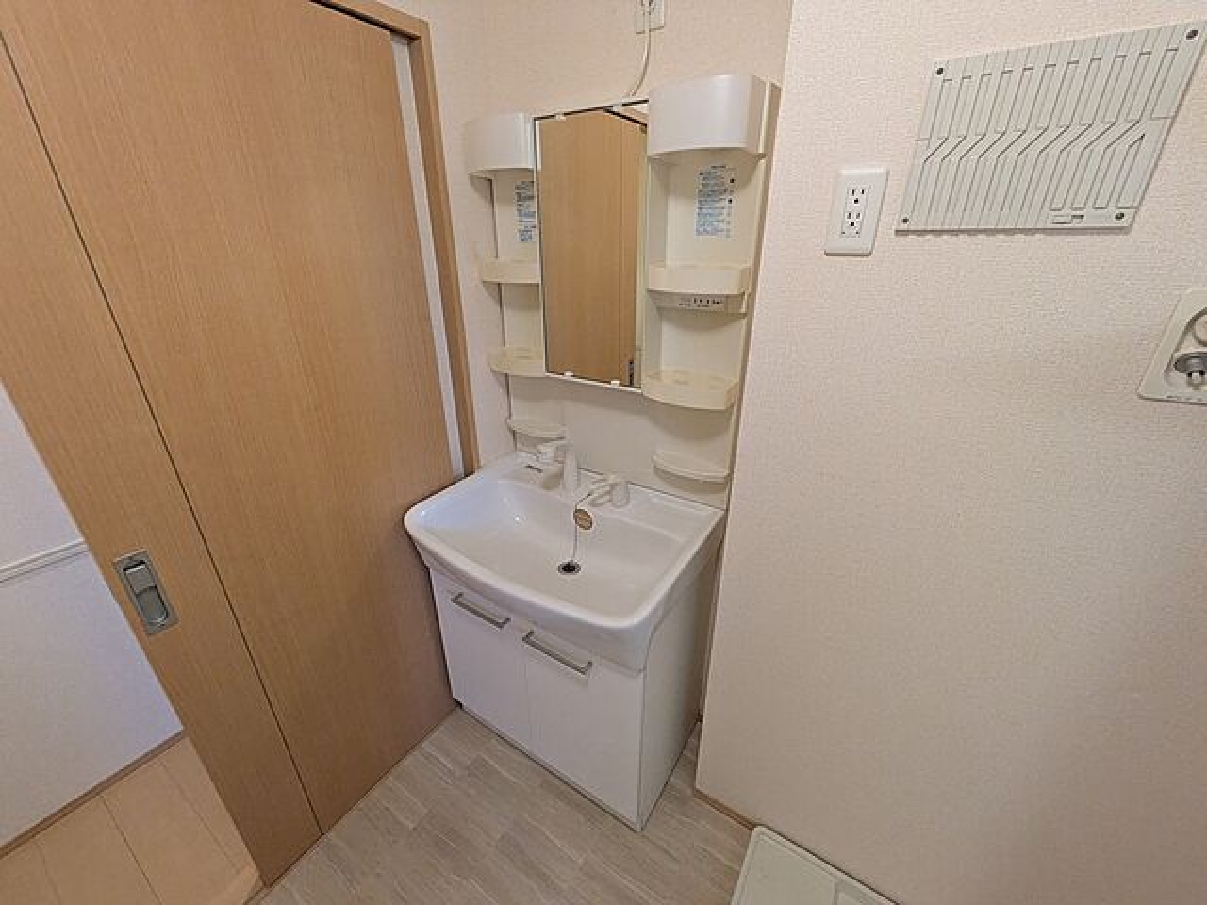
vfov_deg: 85.7
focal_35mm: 14
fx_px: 488
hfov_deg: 102.1
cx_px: 604
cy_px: 452
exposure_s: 1/60
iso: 392
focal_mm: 1.83
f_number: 2.2
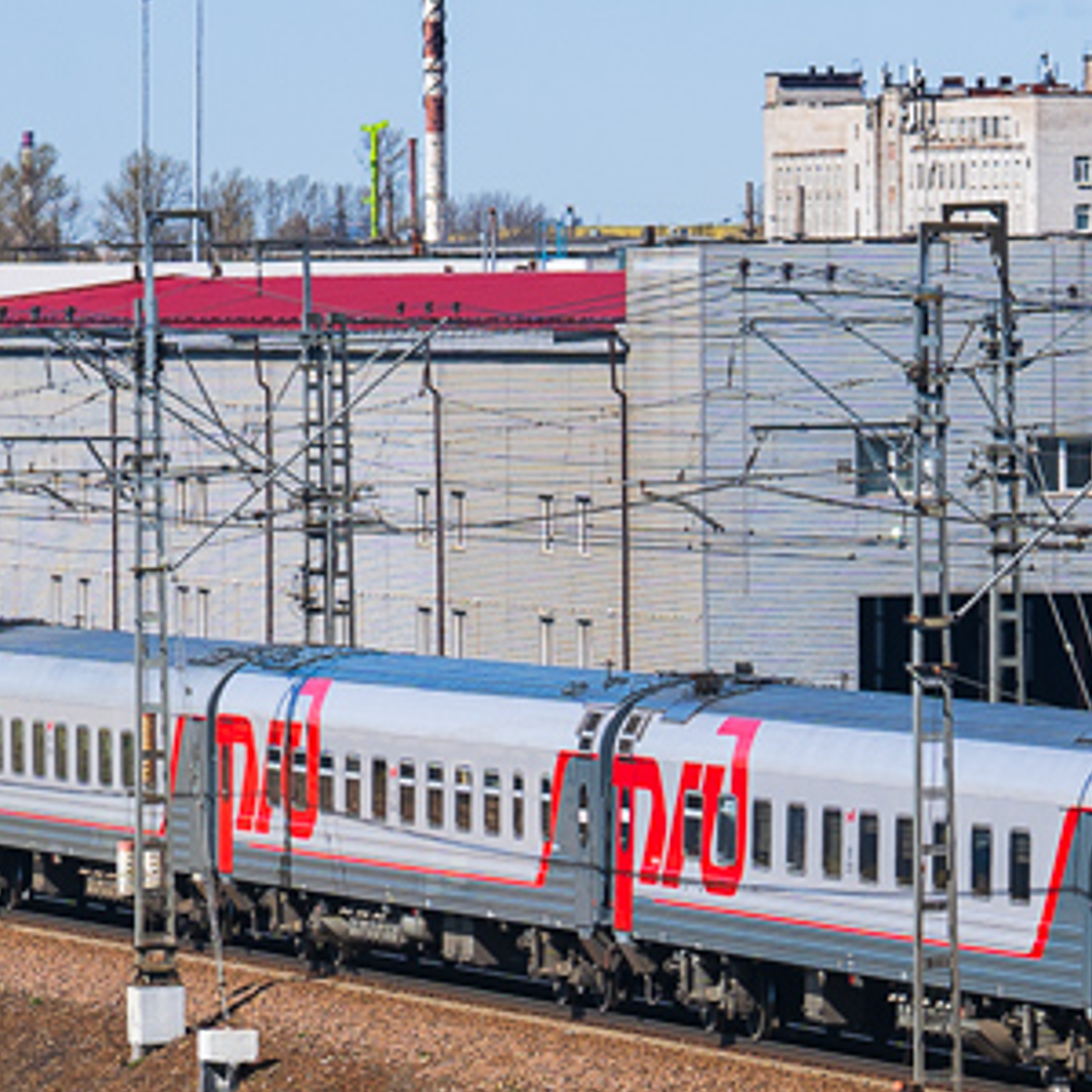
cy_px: 903
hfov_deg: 4.2
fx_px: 14714
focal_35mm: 412
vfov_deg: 4.2
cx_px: 324
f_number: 7.1
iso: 200
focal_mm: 113.9
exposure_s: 1/640
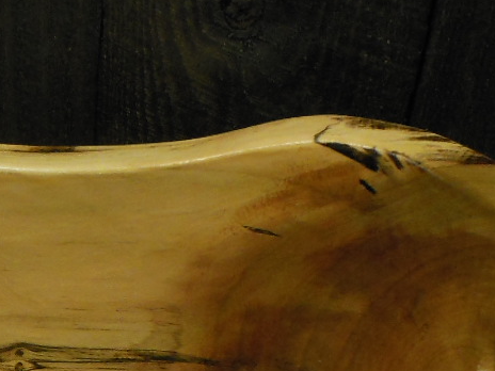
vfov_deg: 14.4
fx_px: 1430
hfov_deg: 19.1
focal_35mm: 100
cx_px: 4
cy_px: 412
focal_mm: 5.2
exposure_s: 1/25
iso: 400
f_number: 3.3
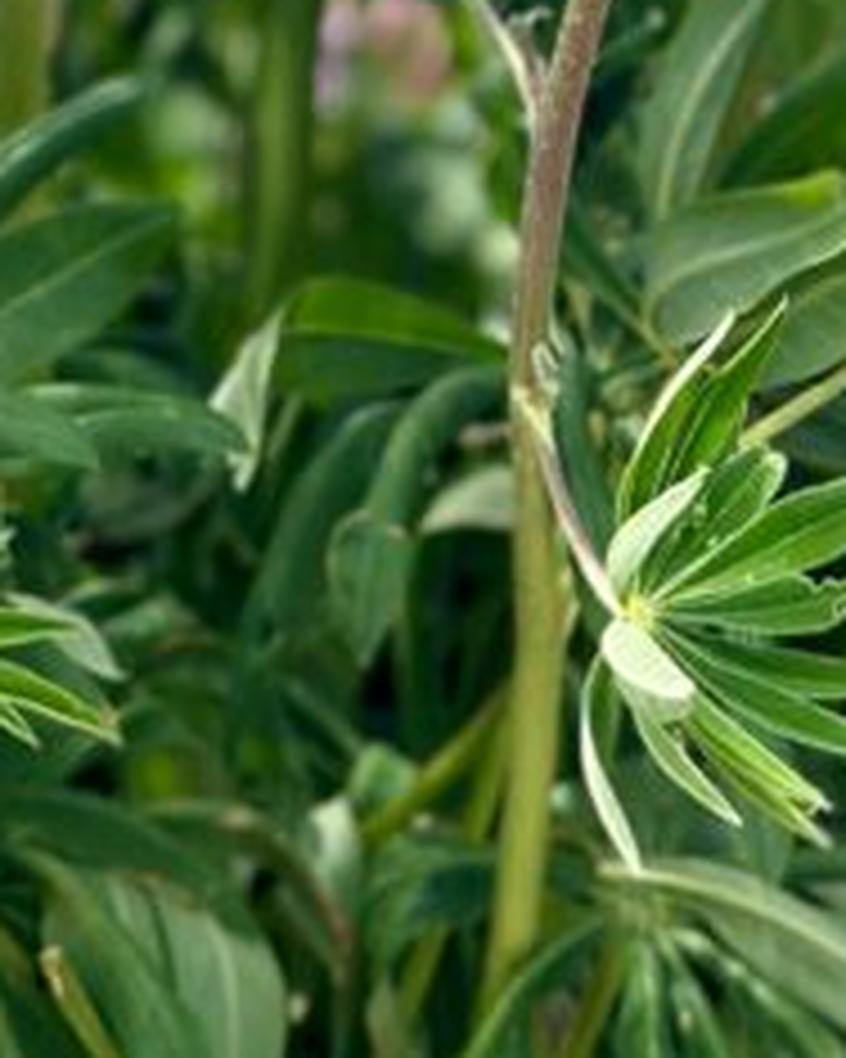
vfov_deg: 8.8
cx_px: 27
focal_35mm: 204
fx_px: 6385
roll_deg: +0.8
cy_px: -1220
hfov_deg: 7.6
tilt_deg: -5.7
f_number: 1.78
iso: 100
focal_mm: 6.86
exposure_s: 1/4016
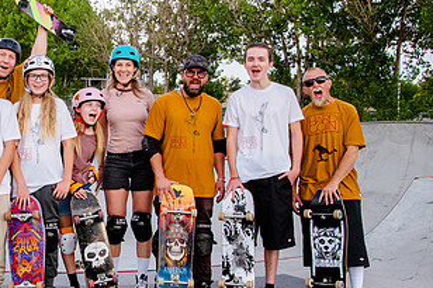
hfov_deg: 27.7
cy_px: 168
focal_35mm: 70
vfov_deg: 19.4
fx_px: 841
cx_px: 35
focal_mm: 32
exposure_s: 1/250
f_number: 9
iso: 2500
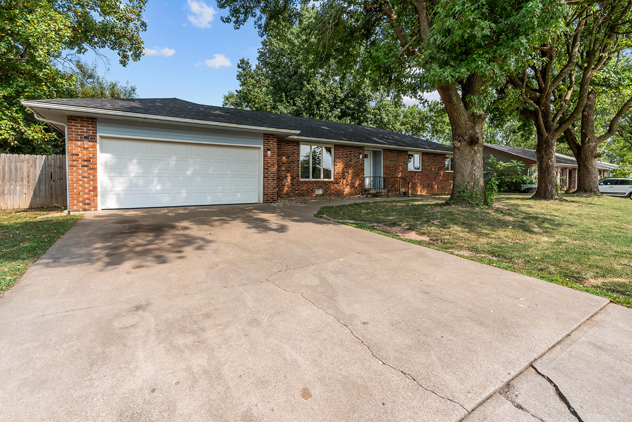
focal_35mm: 16
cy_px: 211
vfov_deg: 73.8
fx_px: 281
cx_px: 316
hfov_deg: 96.7
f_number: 16
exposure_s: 1/200
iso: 640
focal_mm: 16
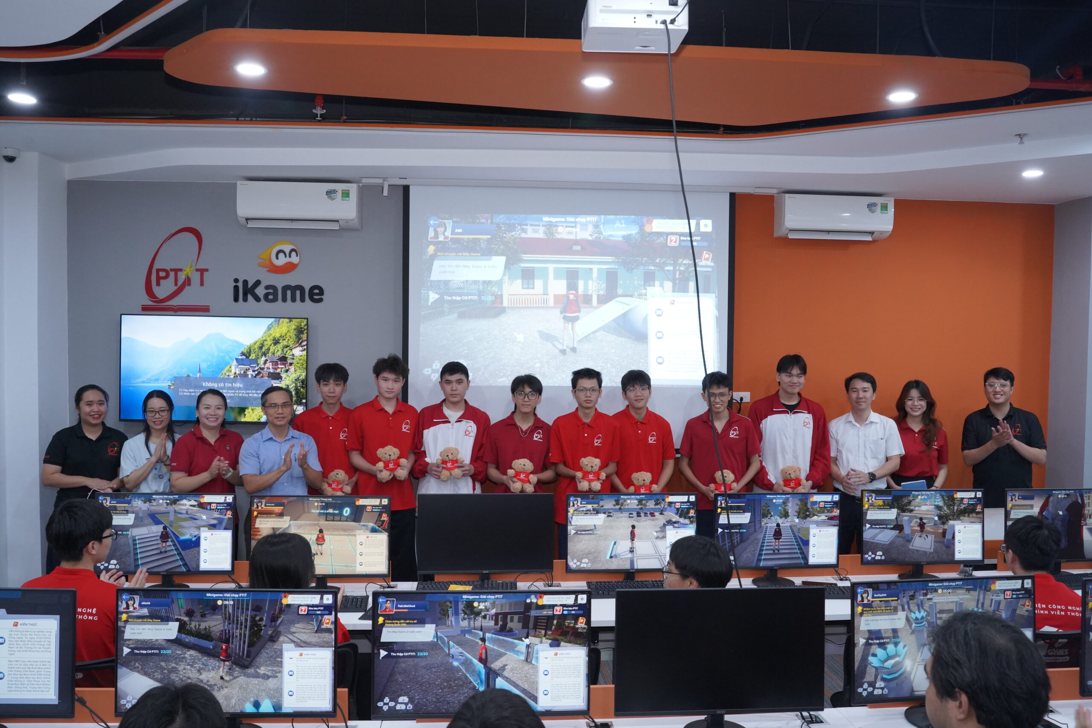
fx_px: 849
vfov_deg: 46.4
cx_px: 546
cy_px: 364
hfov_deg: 65.5
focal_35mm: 28
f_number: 7.1
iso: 5000
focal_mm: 28
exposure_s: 1/125
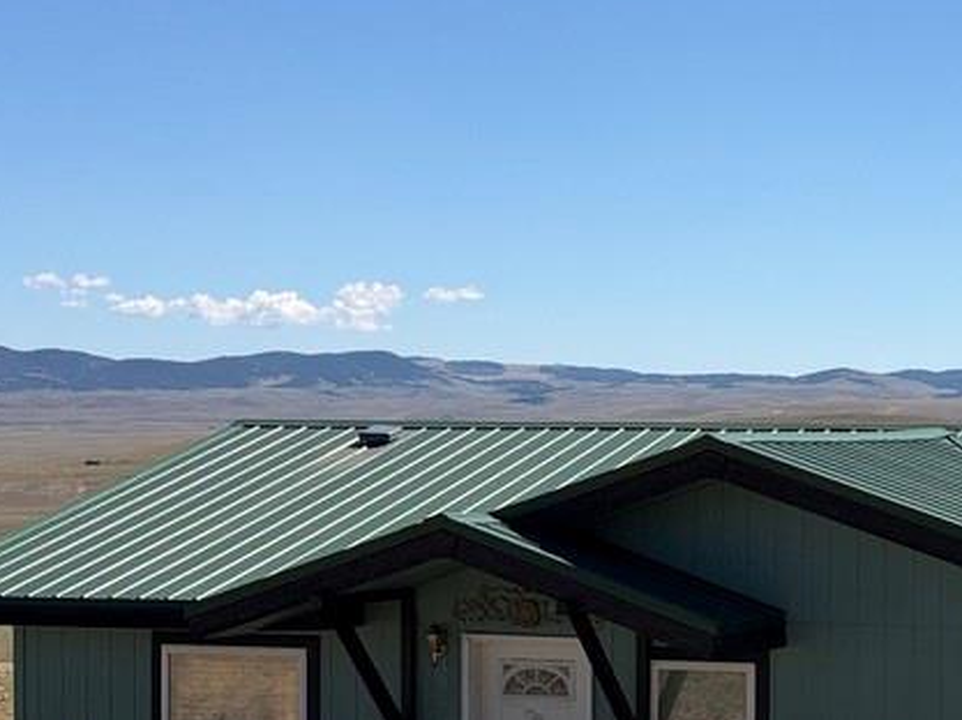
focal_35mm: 118
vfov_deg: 12.5
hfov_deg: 16.3
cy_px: 602
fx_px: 3276
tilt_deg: -3.8
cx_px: 983
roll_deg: -0.7
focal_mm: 6.76
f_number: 1.78
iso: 64
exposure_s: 1/5587
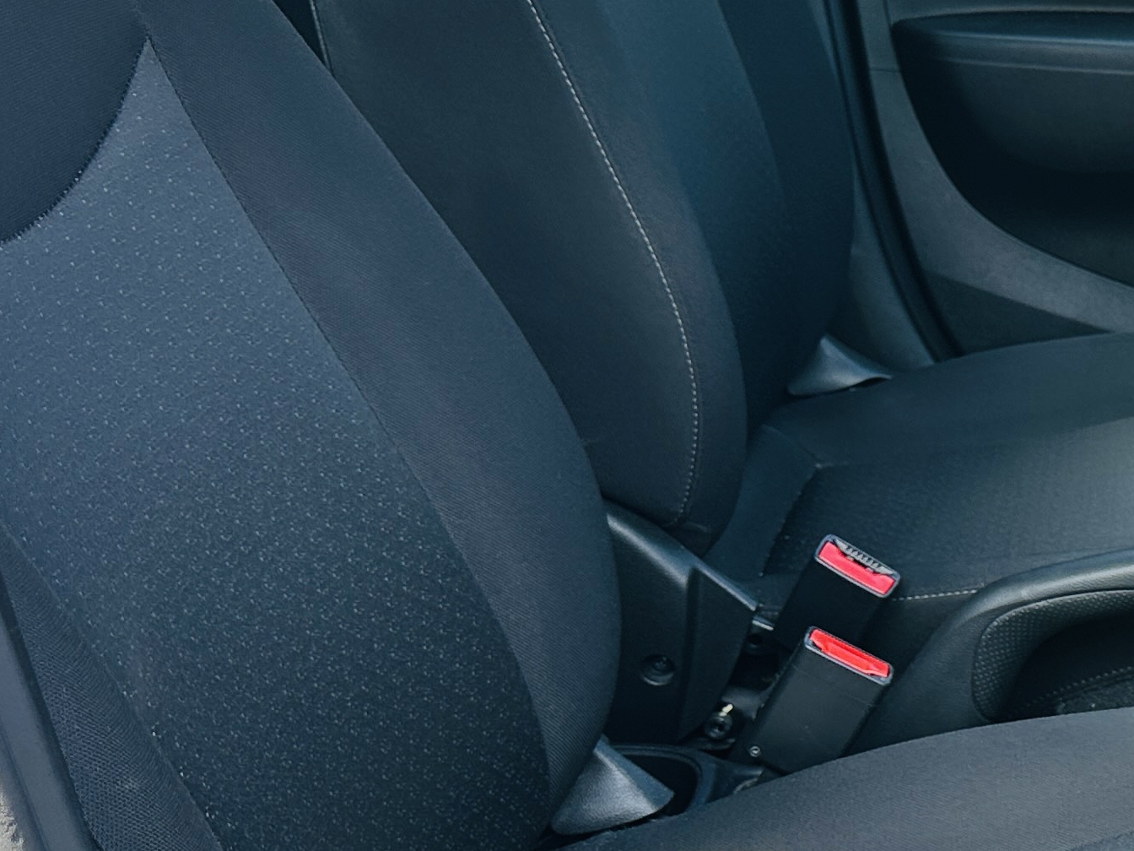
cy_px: 622
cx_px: 1434
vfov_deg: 20.3
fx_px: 2359
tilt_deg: -21.6
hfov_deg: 24.1
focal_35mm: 72
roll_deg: -7.2
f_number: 1.78
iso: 80
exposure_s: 1/377
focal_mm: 6.86
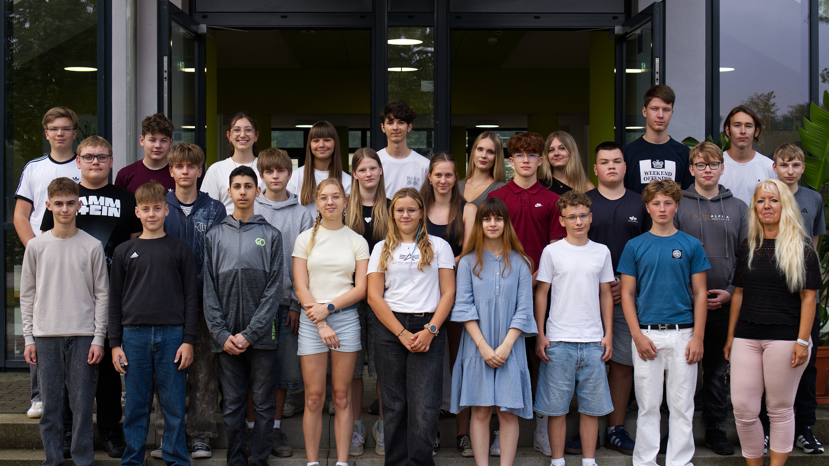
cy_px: 232
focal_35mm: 55
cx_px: 417
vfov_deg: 21.8
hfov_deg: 37.8
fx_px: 1209
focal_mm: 35
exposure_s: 1/200
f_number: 4
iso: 100
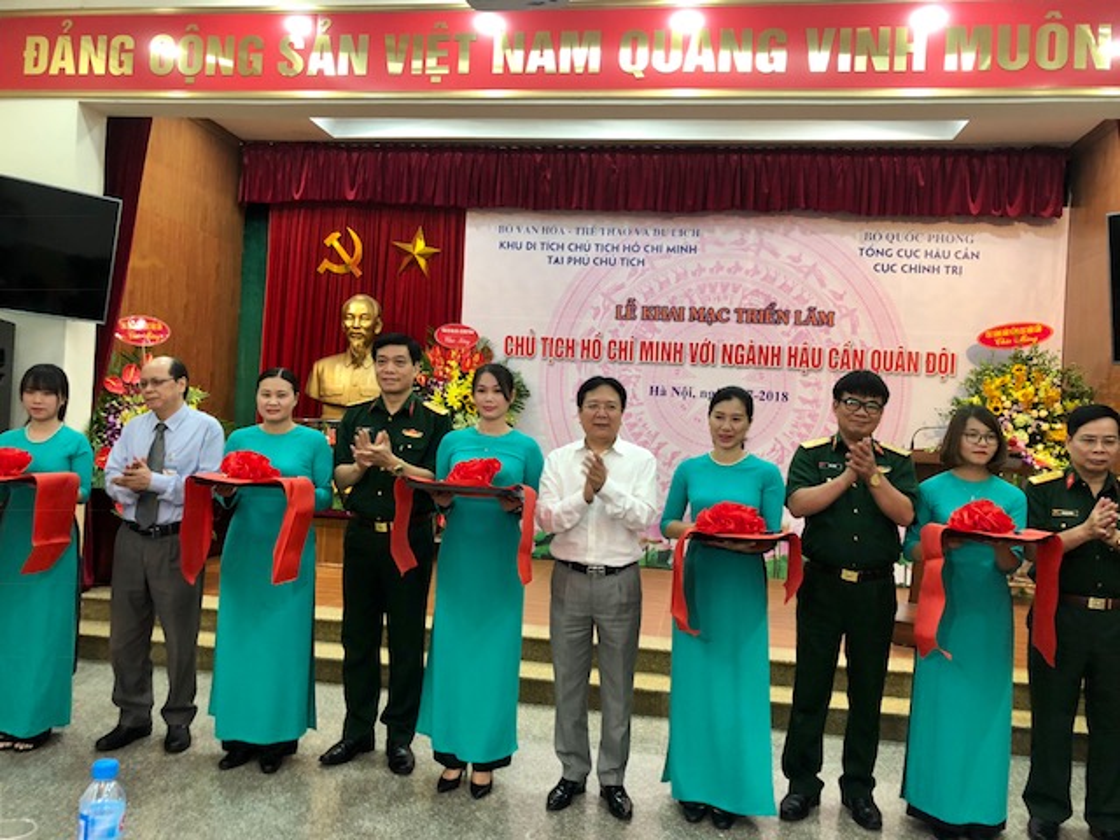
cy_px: 420
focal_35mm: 28
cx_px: 560
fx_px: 906
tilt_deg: +0.6
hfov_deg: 63.4
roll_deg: -0.8
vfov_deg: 49.7
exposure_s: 1/17
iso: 64
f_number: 1.8
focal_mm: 4
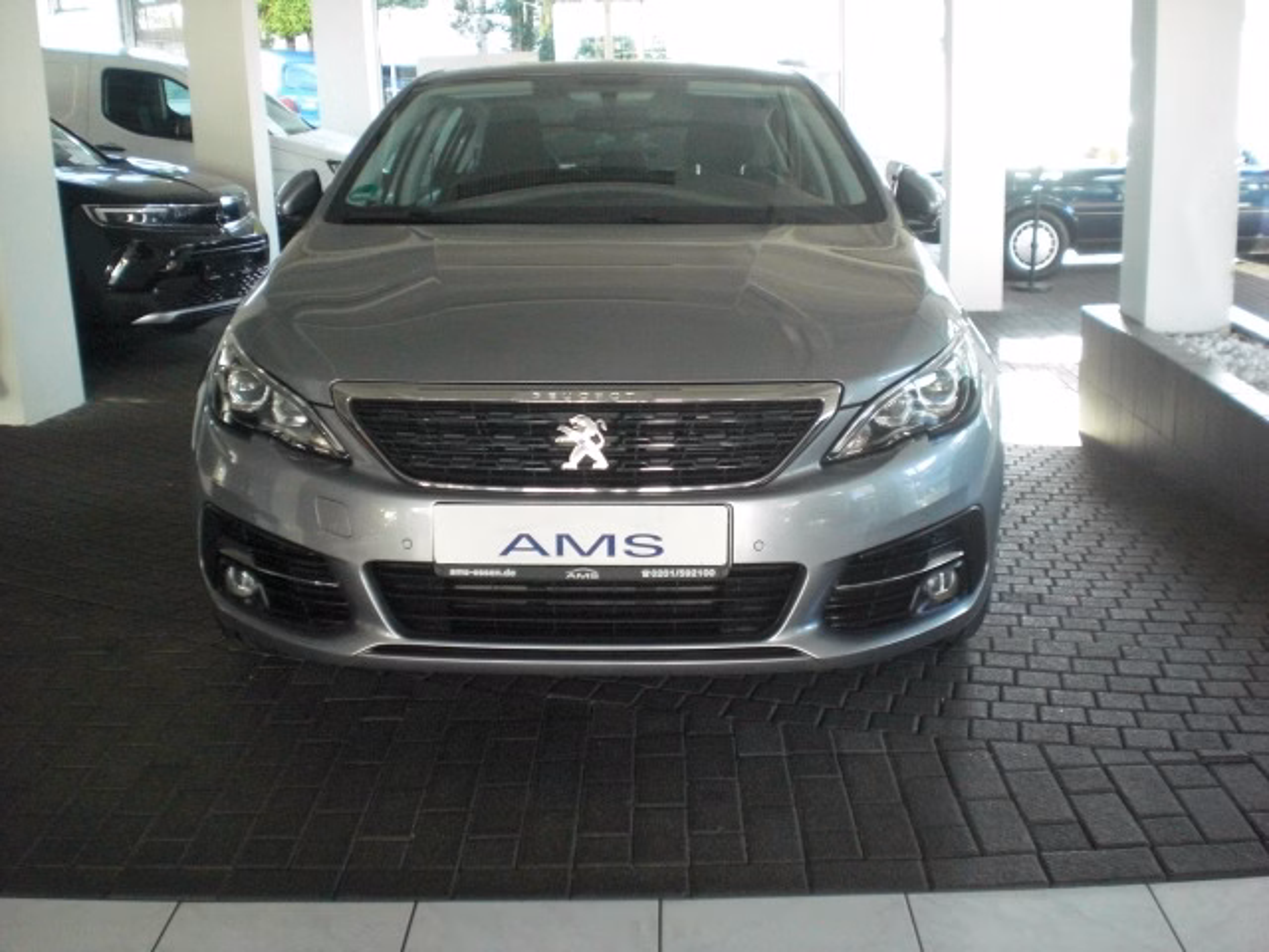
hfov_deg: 49.0
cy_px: 476
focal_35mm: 38
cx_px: 634
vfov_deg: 37.7
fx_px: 1393
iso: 400
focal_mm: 6.3
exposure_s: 1/100
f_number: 3.1
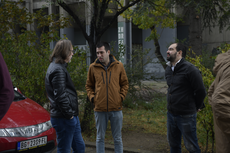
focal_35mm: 62
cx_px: 115
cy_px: 76
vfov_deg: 21.9
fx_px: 396
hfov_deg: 32.4
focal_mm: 62
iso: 640
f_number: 4.5
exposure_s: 1/320
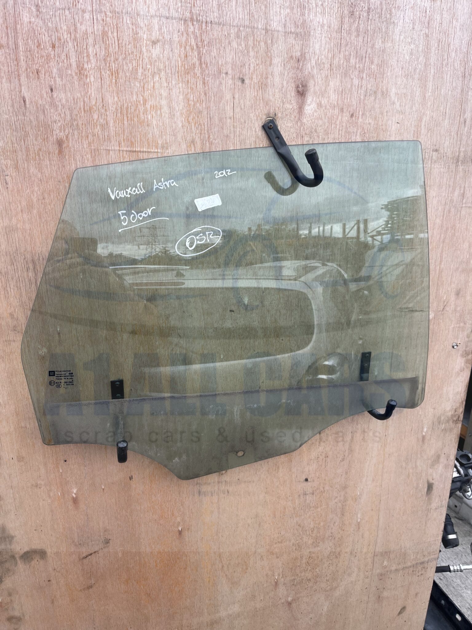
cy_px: 315
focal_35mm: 26
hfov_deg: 53.1
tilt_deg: -15.3
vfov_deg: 67.3
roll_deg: -1.6
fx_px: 473
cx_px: 236
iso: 50
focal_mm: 5.1
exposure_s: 1/761
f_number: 1.6
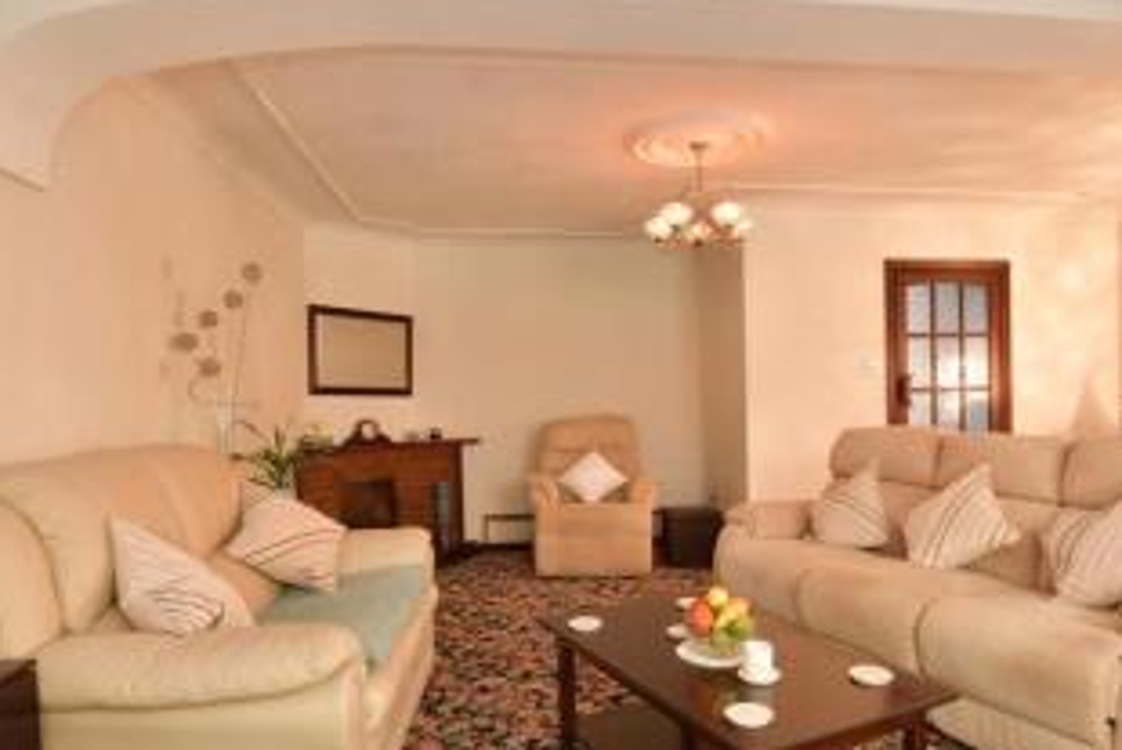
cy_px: 418
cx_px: 615
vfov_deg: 55.0
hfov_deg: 75.9
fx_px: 717
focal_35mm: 23
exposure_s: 1.3
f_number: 8
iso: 250
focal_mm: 10
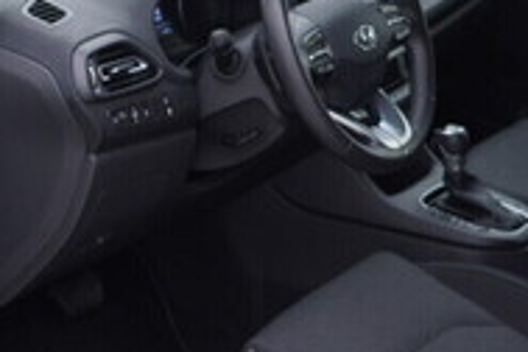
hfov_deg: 19.3
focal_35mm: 105
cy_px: 211
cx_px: 137
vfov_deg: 13.0
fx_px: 1540
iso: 125
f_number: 3.2
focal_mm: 24
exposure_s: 1/50
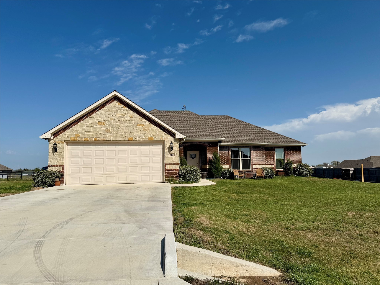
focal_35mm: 24
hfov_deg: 71.6
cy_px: 142
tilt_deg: +5.5
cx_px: 190
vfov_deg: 56.8
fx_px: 263
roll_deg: +0.2
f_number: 1.78
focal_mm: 6.76
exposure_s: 1/11905
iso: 80
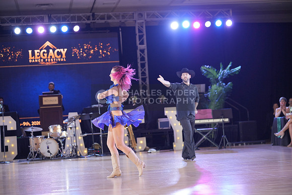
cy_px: 98
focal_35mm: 78
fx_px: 633
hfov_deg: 26.0
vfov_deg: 17.5
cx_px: 146
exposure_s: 1/500
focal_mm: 78
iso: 1000
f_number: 2
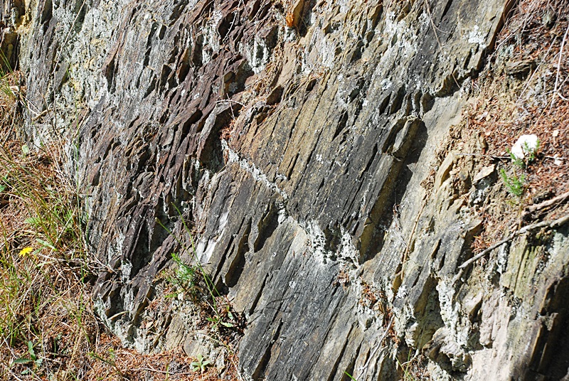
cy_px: 190
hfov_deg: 26.0
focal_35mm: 78
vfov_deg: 17.6
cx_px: 284
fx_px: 1235
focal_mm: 52
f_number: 10
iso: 400
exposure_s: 1/400
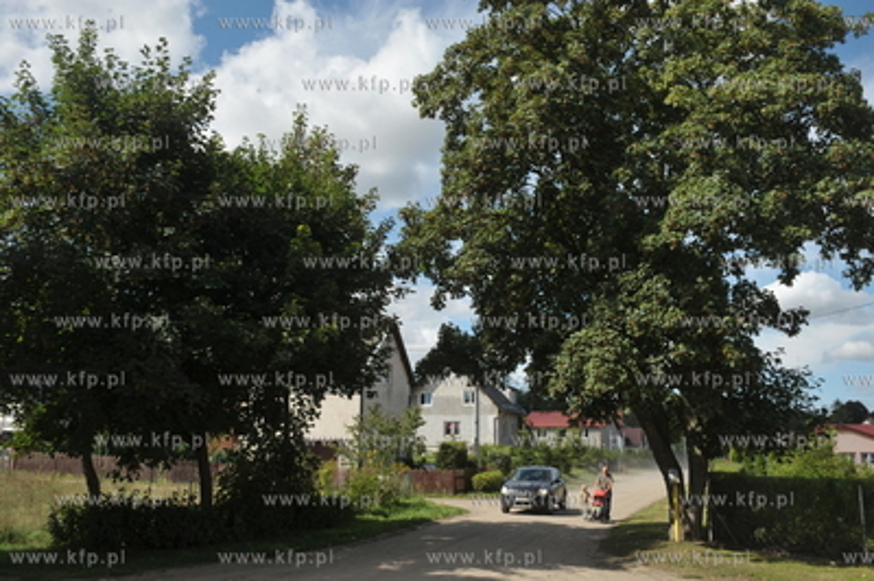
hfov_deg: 58.8
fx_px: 776
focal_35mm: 32
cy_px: 290
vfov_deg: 41.0
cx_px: 437
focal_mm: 32
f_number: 10
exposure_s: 1/640
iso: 400
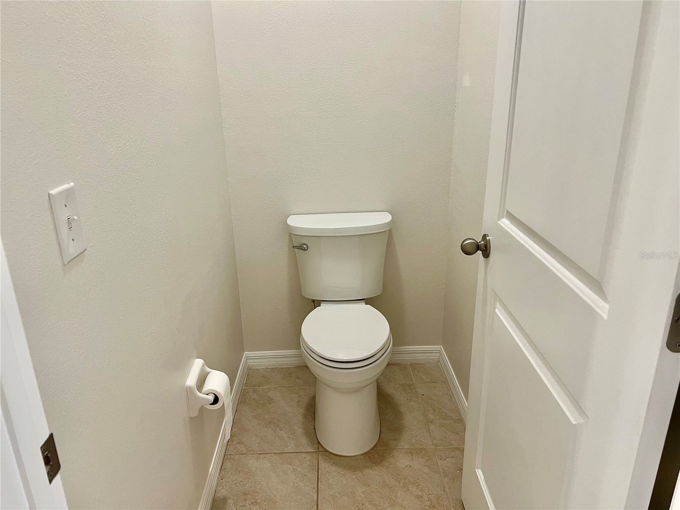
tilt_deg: -20.0
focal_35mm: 26
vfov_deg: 53.1
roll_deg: +1.4
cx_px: 340
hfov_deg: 67.3
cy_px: 255
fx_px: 511
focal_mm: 5.7
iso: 125
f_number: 1.5
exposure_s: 1/60
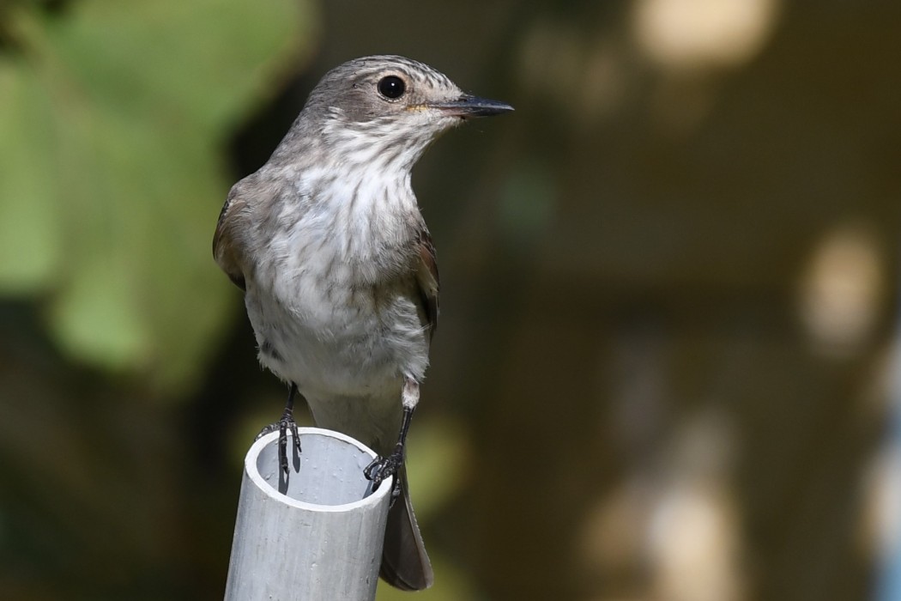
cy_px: 300
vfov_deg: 3.1
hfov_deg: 4.6
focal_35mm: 450
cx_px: 450
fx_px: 11262
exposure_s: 1/640
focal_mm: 300
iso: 200
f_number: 7.1
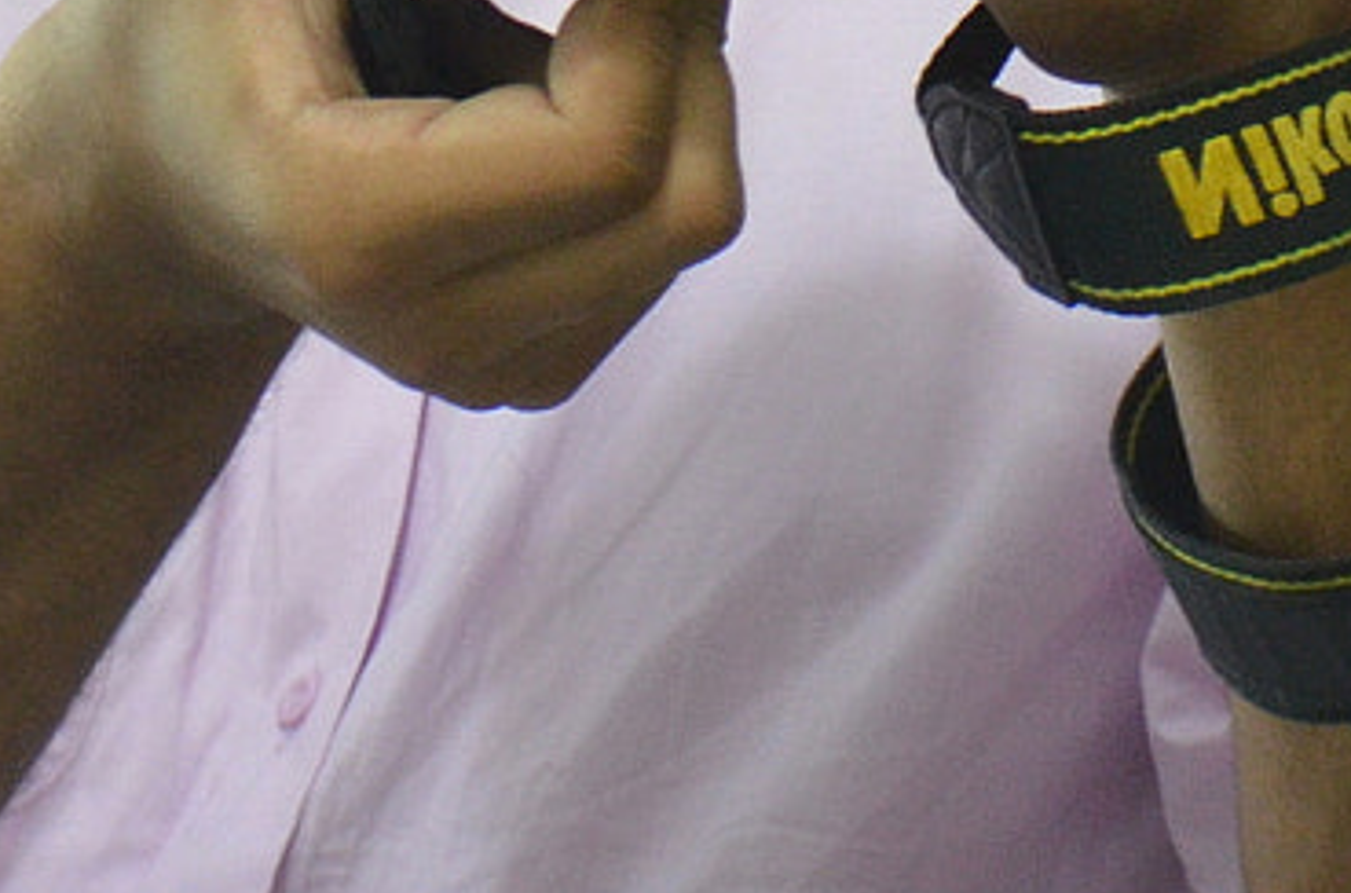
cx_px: 461
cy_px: -229
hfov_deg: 7.6
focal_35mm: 273
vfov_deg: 5.0
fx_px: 10219
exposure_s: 1/15
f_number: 5.3
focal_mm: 42
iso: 1600
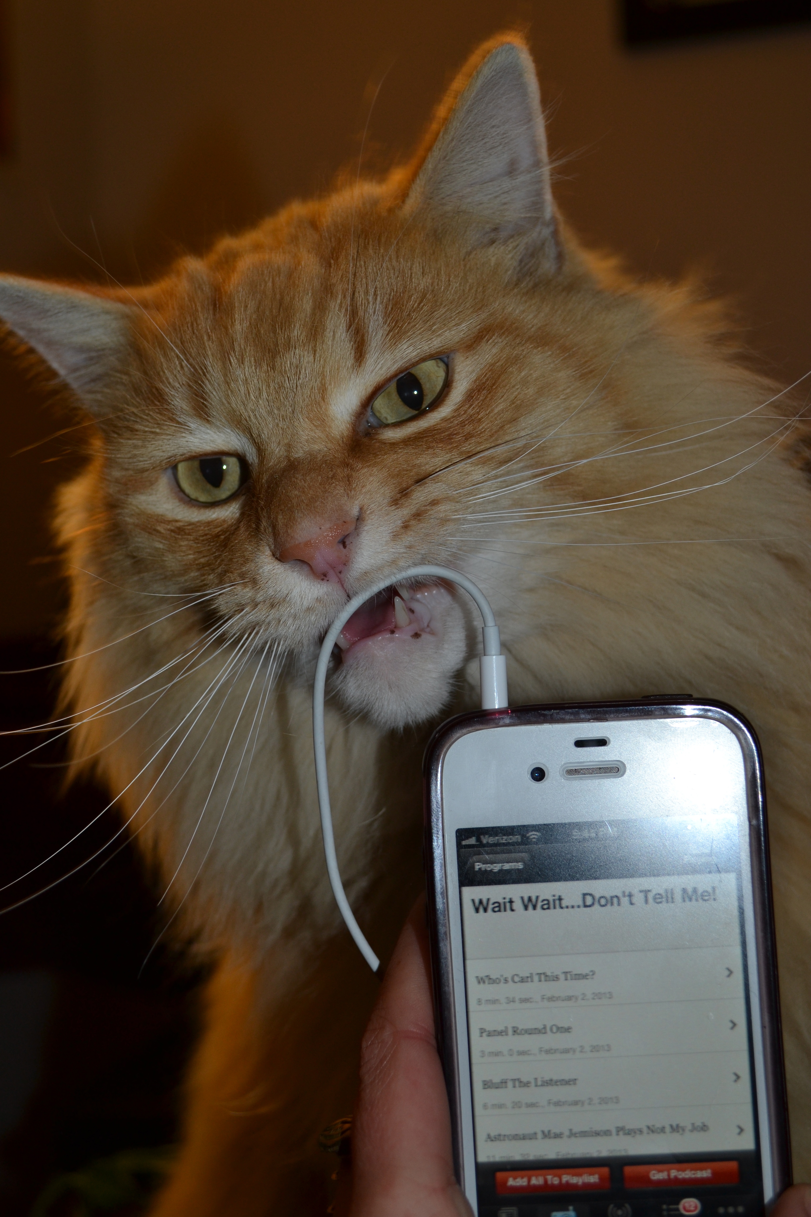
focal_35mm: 48
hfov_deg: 28.1
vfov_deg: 41.1
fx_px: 1622
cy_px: 608
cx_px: 406
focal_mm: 32
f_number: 4.8
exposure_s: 1/60
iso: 200
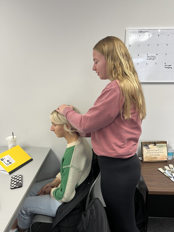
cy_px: 116
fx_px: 174
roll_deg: -0.1
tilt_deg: -14.6
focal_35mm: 26
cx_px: 87
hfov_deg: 53.1
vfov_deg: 67.3
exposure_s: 1/60
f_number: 1.6
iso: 125
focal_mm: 5.1
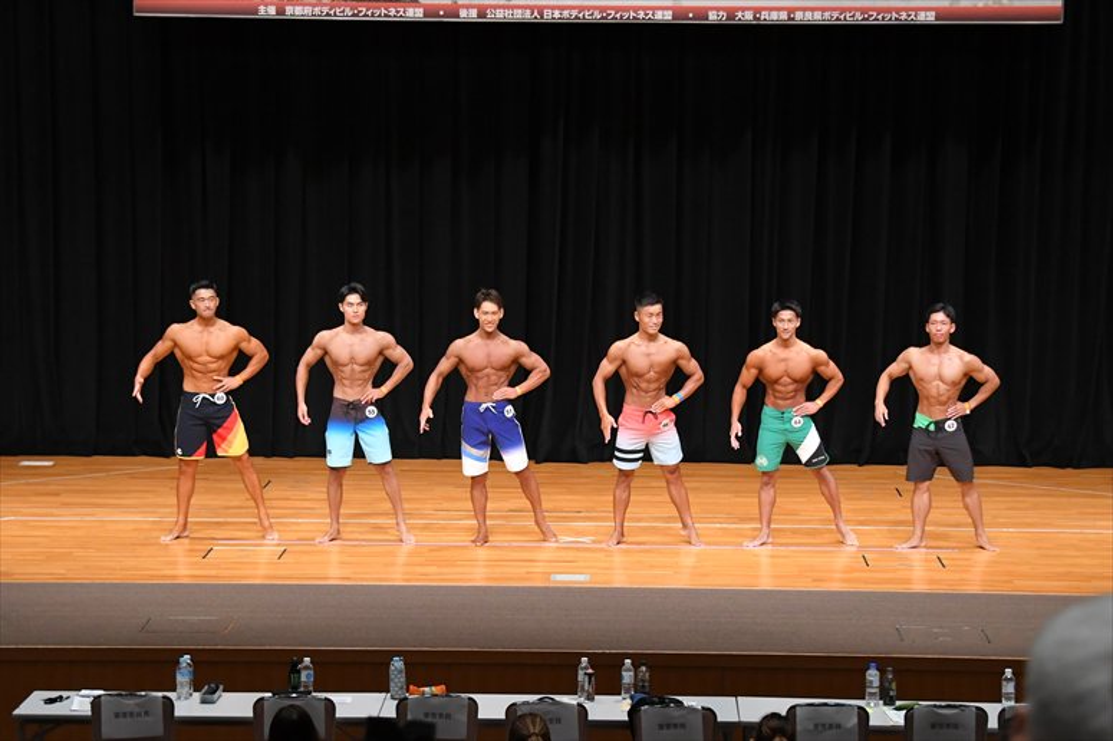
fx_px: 3152
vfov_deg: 13.4
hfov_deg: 20.0
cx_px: 556
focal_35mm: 102
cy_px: 370
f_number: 5.6
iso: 4000
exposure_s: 1/400
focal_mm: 68
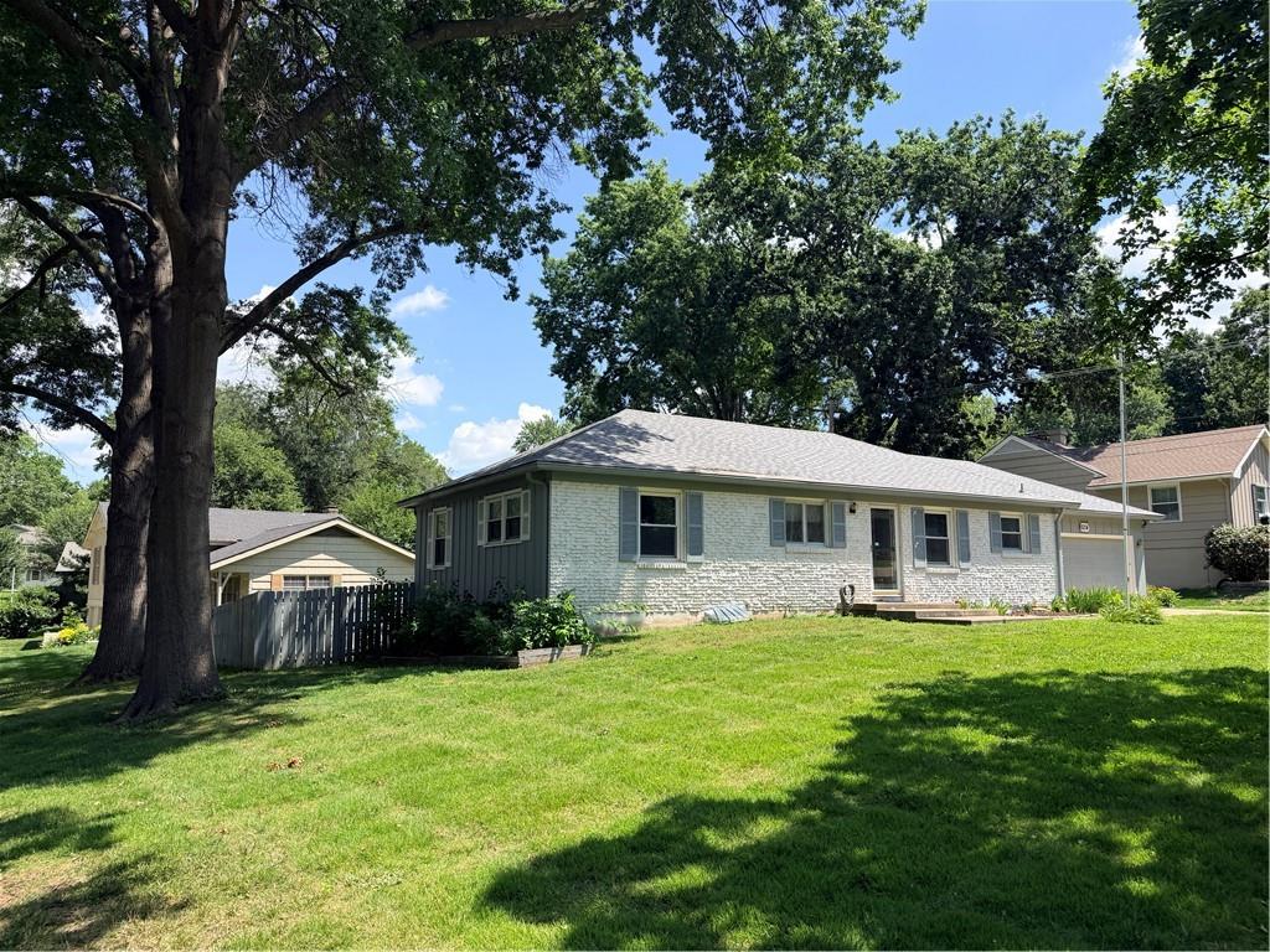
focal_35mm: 24
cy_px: 476
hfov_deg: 71.6
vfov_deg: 56.8
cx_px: 635
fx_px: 881
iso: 80
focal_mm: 6.76
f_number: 1.78
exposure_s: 1/3425
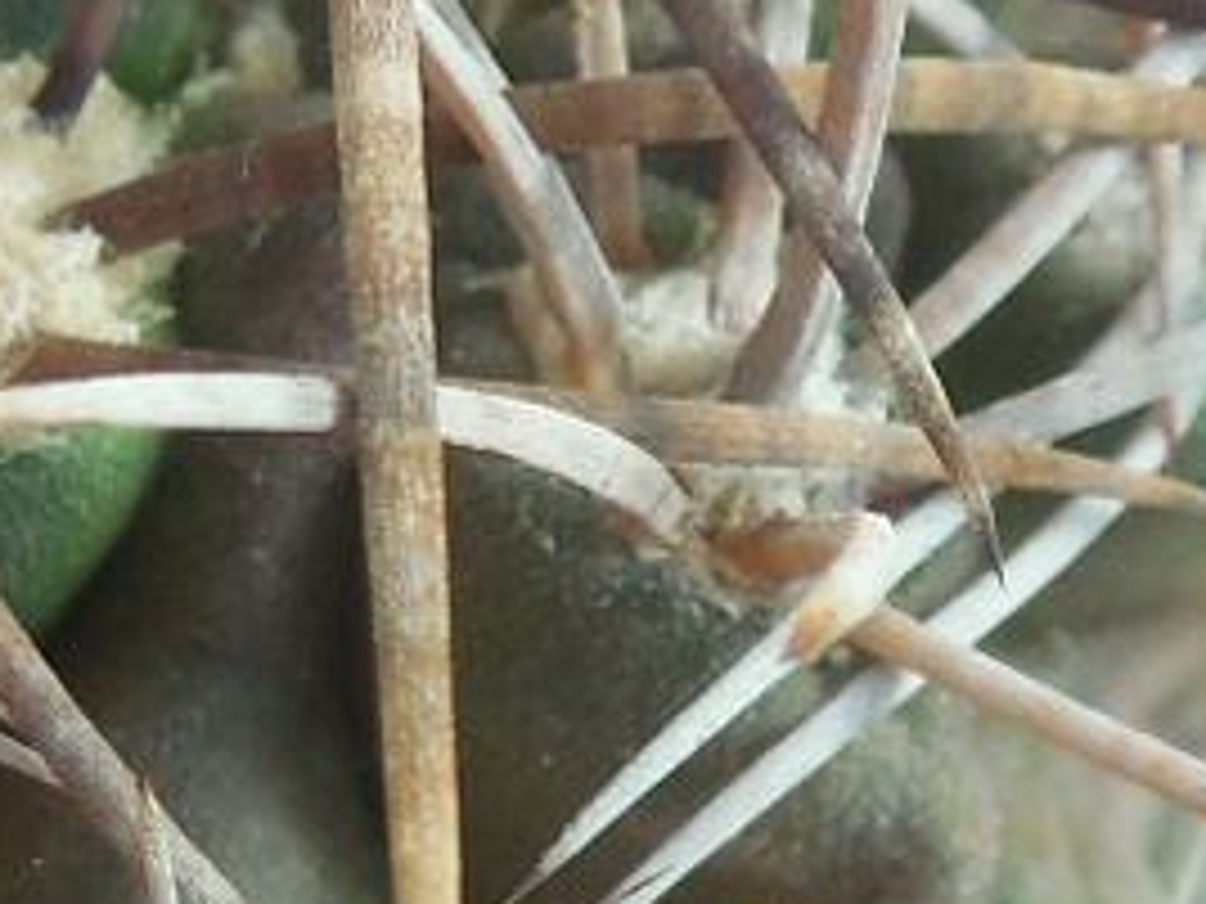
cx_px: 477
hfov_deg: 10.7
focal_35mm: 185
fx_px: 6445
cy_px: 355
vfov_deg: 8.0
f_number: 3.6
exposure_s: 1/100
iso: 125
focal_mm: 5.6
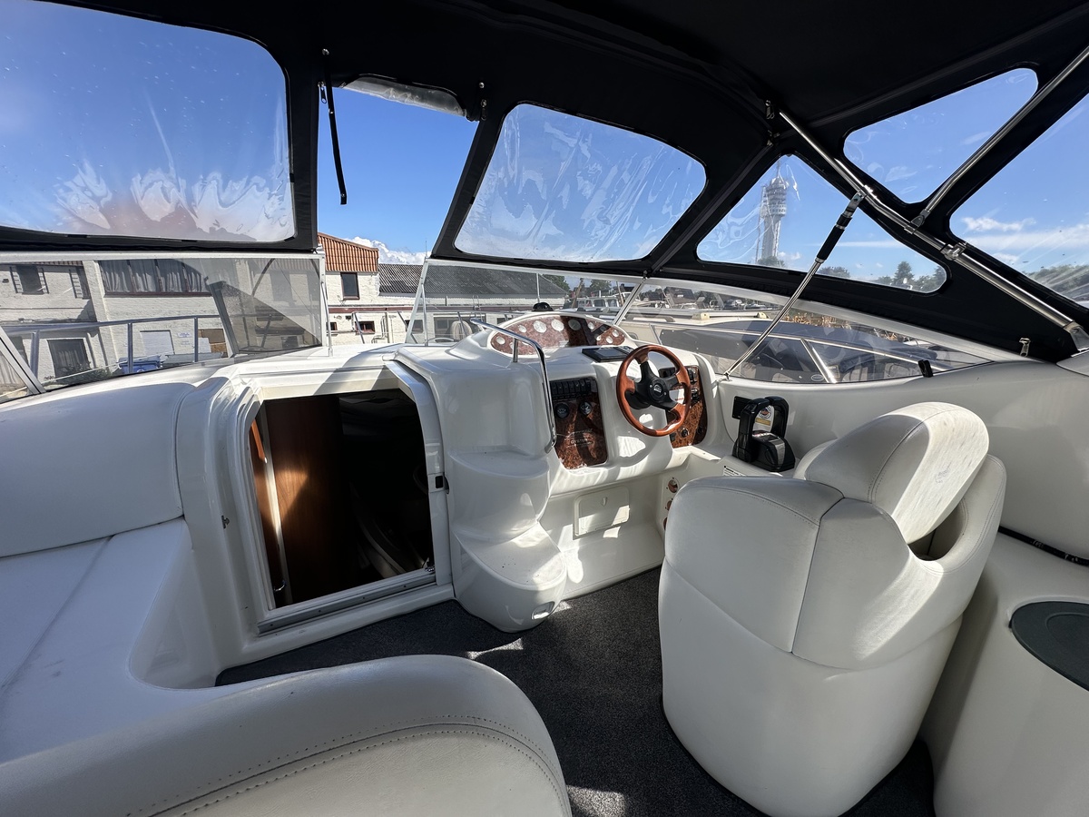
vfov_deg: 85.7
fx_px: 440
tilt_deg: -13.1
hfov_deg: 102.1
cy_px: 408
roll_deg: +0.9
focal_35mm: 14
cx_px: 544
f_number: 2.2
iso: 50
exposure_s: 1/1642
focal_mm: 2.22
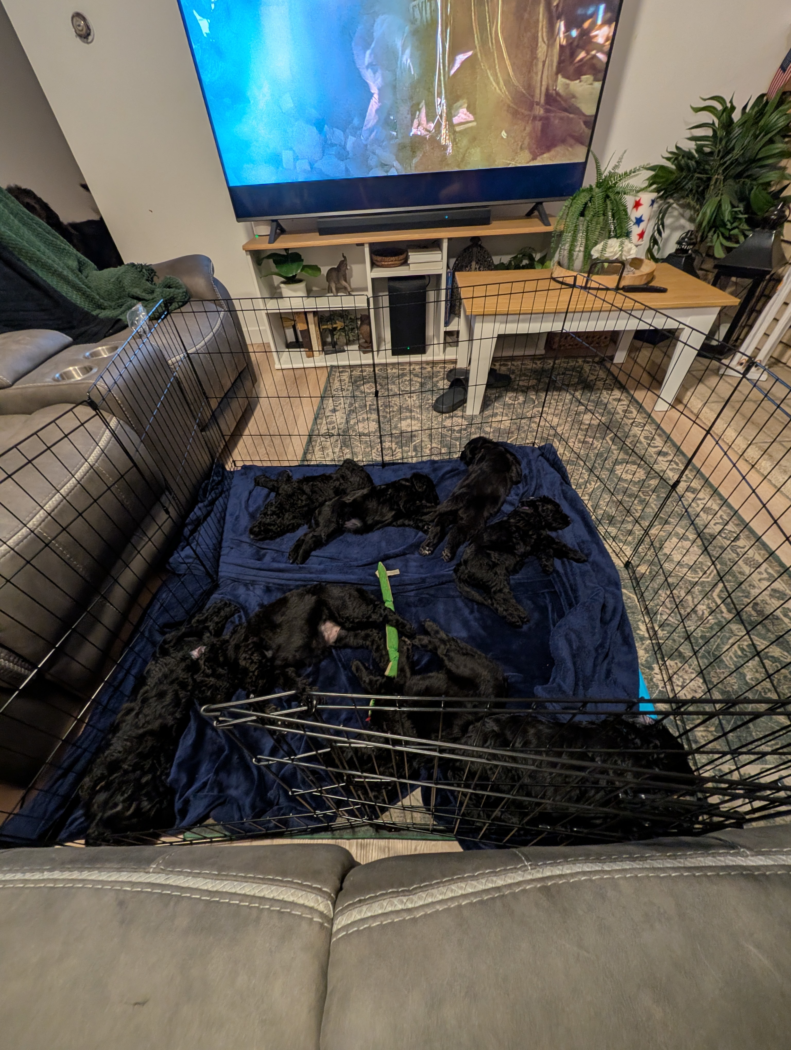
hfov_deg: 94.6
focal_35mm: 12
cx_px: 396
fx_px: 365
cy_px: 525
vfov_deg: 110.5
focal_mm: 2.02
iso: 38
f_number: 1.7
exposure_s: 1/24
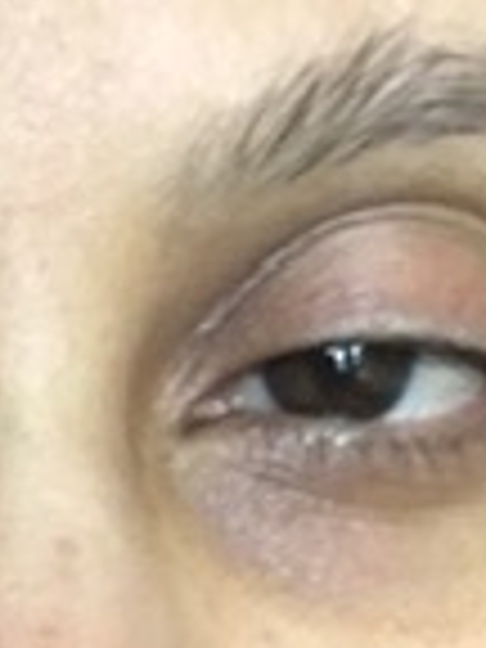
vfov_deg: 13.7
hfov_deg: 10.3
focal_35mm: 138
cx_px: -310
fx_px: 2583
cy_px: 864
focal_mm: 2.65
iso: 160
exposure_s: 1/15
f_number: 2.2
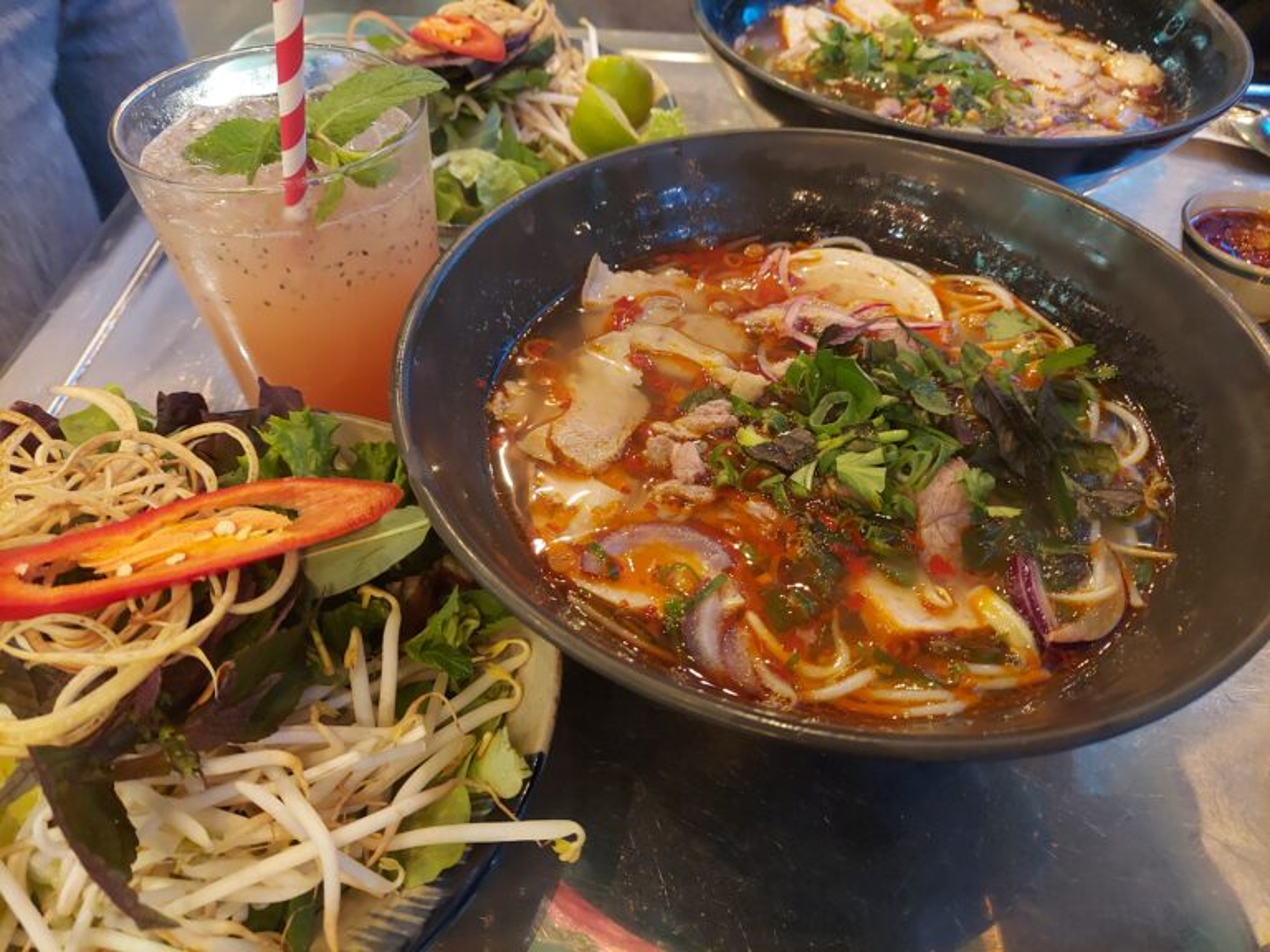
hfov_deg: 71.6
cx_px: 635
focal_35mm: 24
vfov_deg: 56.8
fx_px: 881
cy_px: 476
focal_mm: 5.23
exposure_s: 1/25
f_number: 1.8
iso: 500
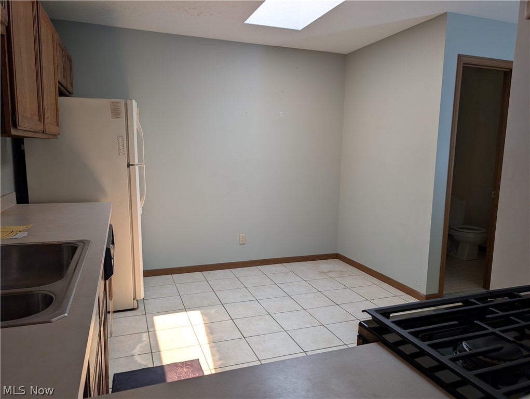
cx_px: 265
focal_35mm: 24
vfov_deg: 56.9
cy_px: 200
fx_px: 368
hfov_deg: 71.5
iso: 23
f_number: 1.68
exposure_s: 1/38.6
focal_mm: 6.9
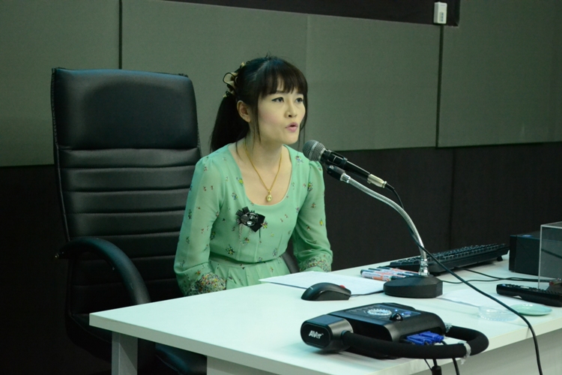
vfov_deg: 20.2
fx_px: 1054
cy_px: 188
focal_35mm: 68
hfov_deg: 29.9
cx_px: 281
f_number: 5.3
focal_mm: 45
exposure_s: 1/20
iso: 3200
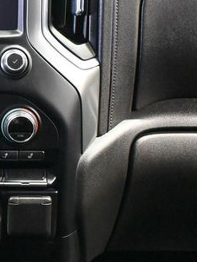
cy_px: 82
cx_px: -65
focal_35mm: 113
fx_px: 856
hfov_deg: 12.7
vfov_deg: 17.3
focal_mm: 37
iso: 12800
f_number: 5.3
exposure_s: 1/10
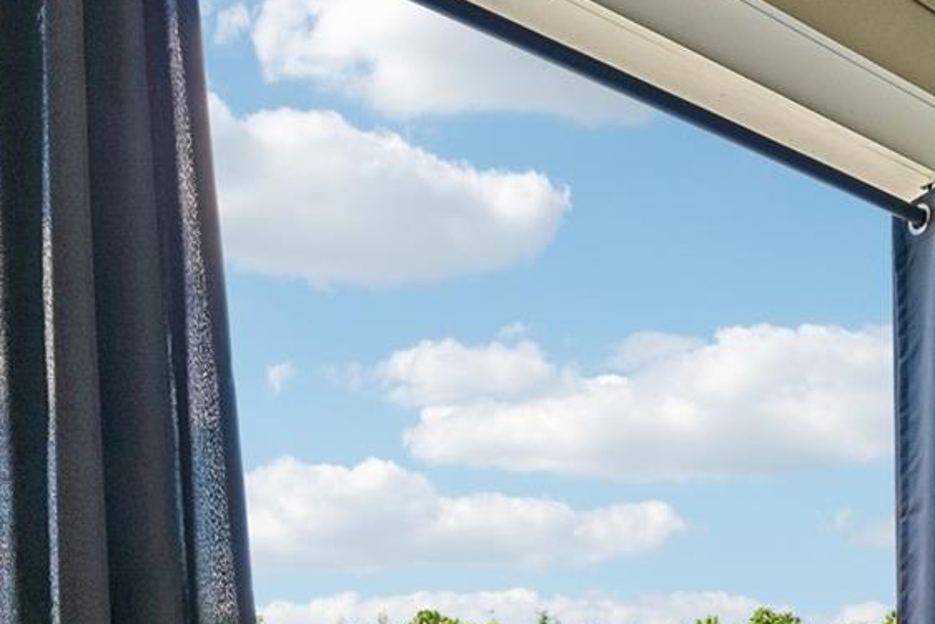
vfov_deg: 24.2
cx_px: 1027
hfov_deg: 33.8
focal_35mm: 51
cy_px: 741
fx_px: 1325
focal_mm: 14
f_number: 8
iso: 100
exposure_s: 1/30
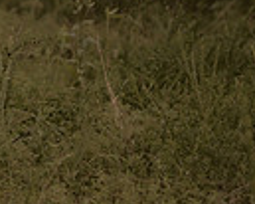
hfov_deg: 5.4
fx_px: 2700
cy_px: -122
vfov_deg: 4.3
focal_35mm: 358
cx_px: -142
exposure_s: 1/400
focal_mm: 85
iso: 125
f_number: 1.4
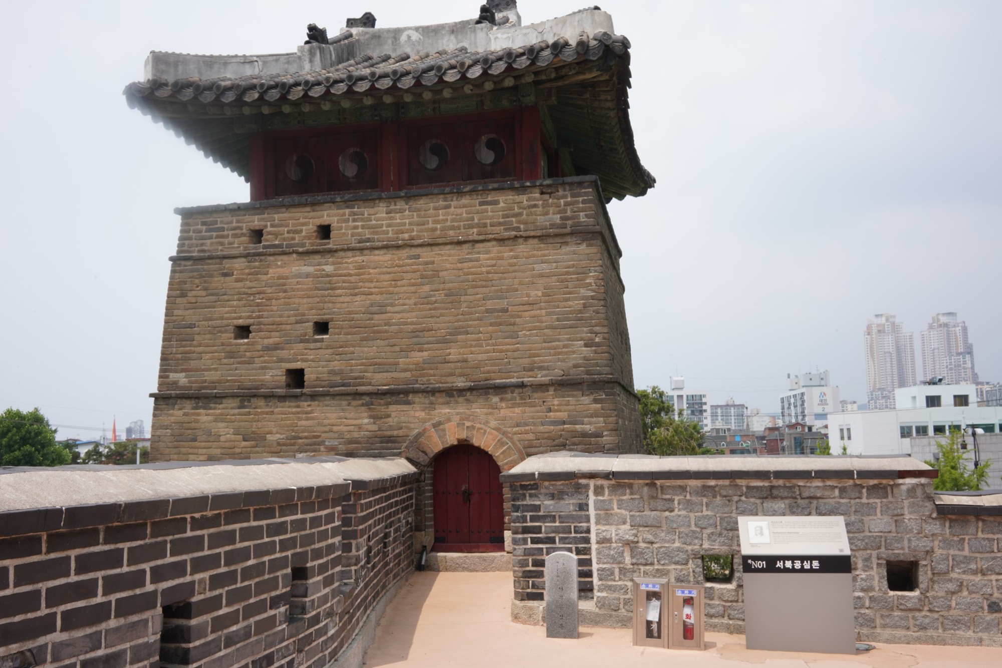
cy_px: 334
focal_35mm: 35
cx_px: 501
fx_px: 974
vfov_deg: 37.9
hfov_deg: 54.4
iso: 400
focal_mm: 35
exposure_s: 1/100
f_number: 22
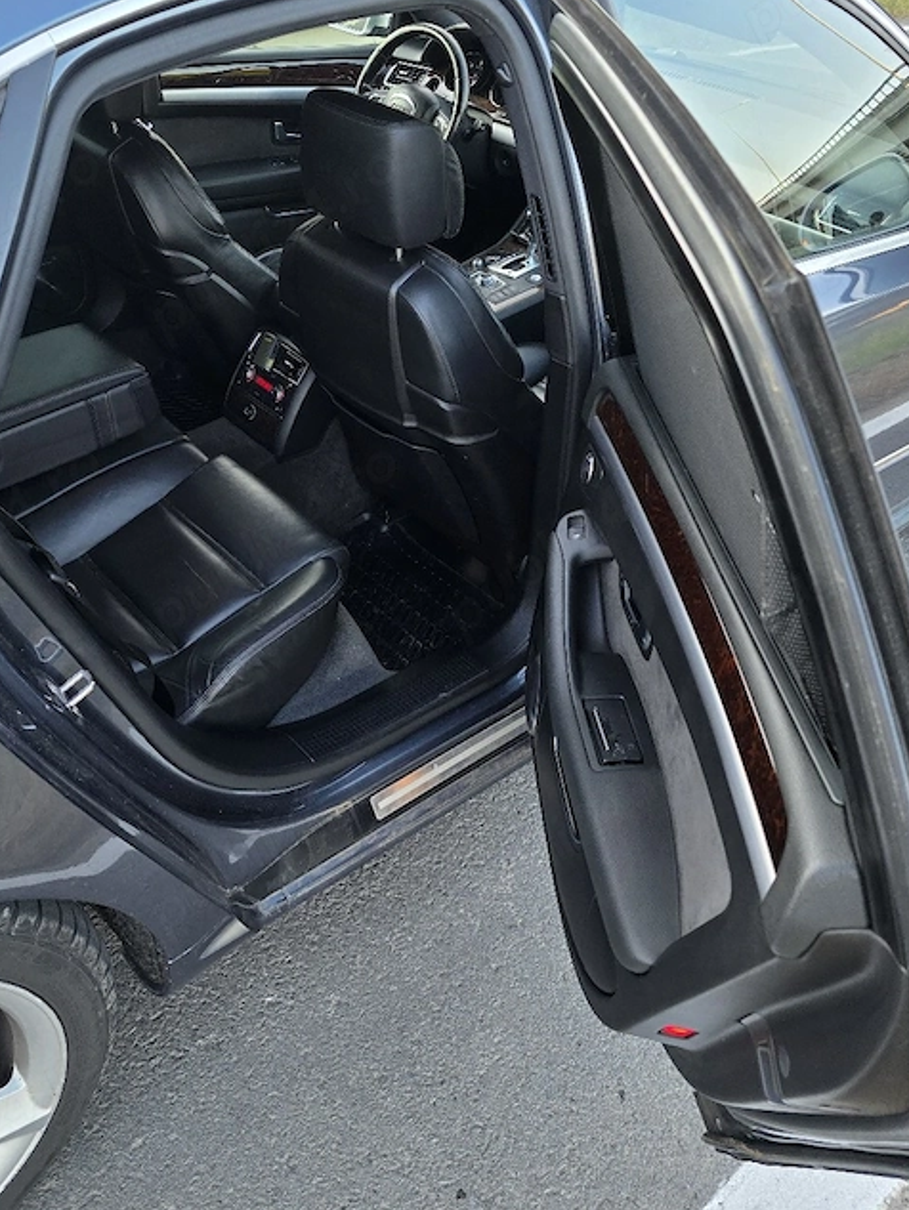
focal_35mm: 29
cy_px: 586
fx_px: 1015
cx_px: 349
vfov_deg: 61.6
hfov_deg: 47.9
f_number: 1.7
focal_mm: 6.3
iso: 80
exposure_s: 1/182
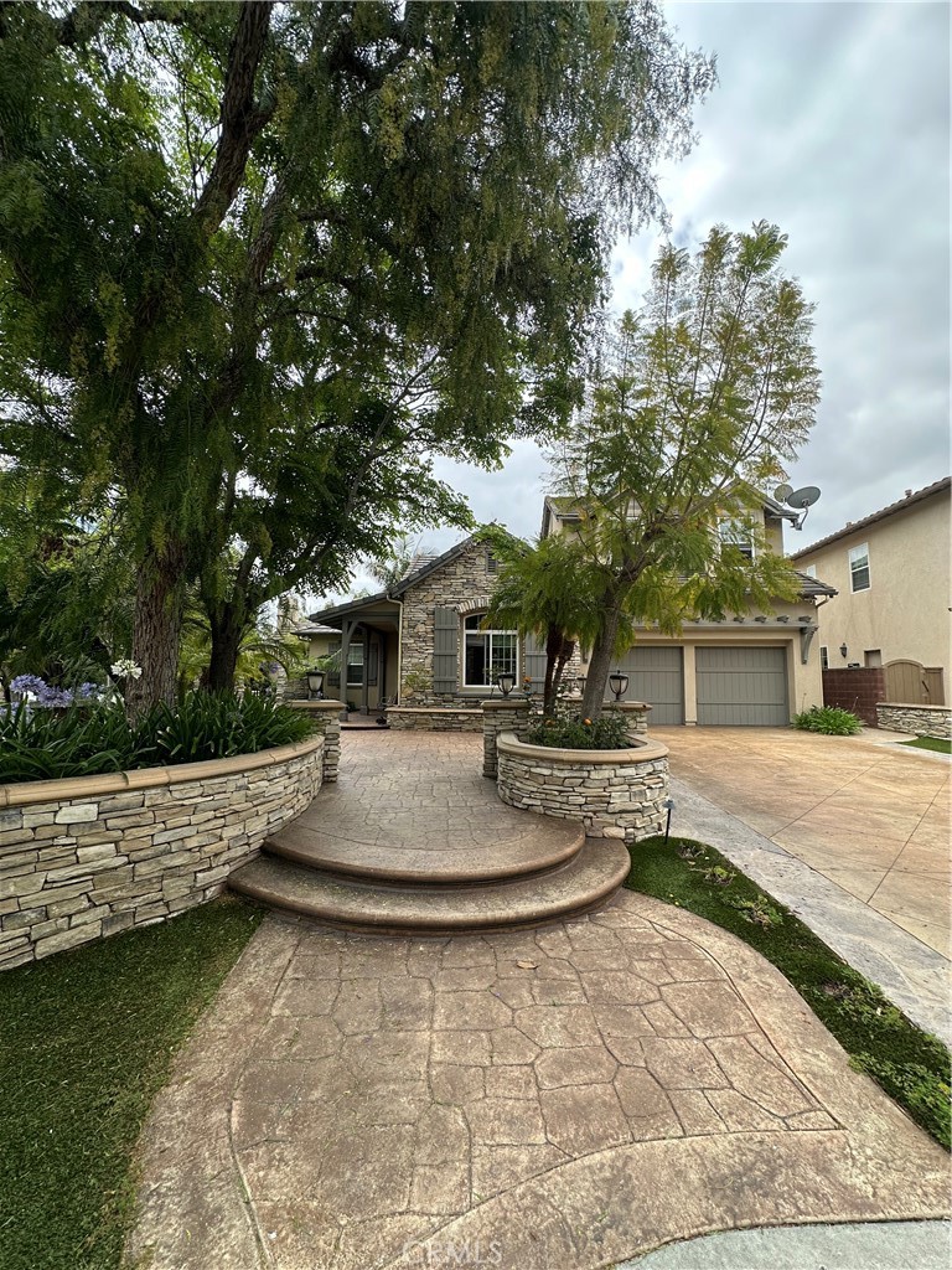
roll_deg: -1.5
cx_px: 476
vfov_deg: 102.1
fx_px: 513
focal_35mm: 14
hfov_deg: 85.7
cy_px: 635
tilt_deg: +6.1
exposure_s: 1/619
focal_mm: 2.22
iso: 40
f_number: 2.2
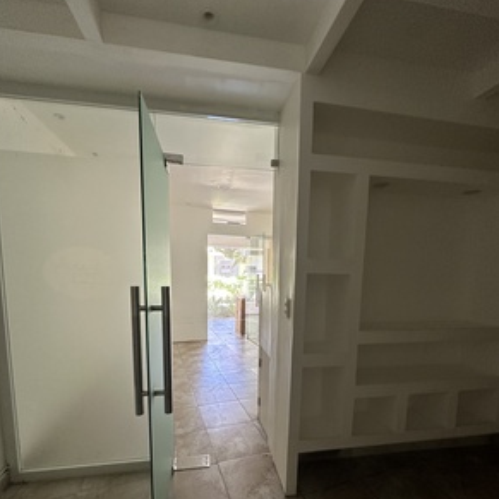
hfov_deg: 84.0
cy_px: 304
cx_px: 245
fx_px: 277
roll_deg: -1.8
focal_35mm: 17
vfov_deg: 82.8
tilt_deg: -6.3
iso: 200
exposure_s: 1/99
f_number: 2.2
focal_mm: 2.22
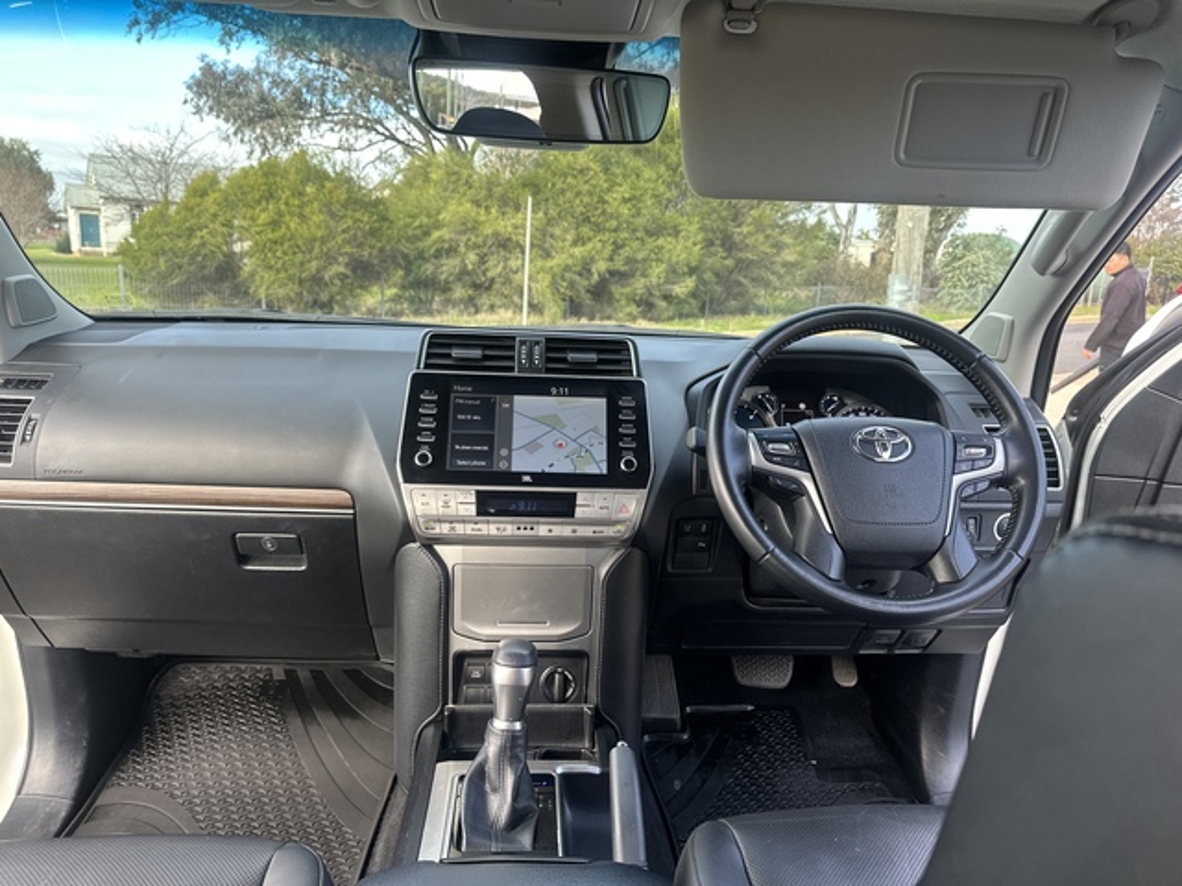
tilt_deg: -12.5
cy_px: 443
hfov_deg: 71.6
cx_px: 591
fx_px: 820
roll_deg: -2.5
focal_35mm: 24
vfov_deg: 56.8
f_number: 1.78
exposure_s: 1/179
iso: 64
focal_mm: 6.86
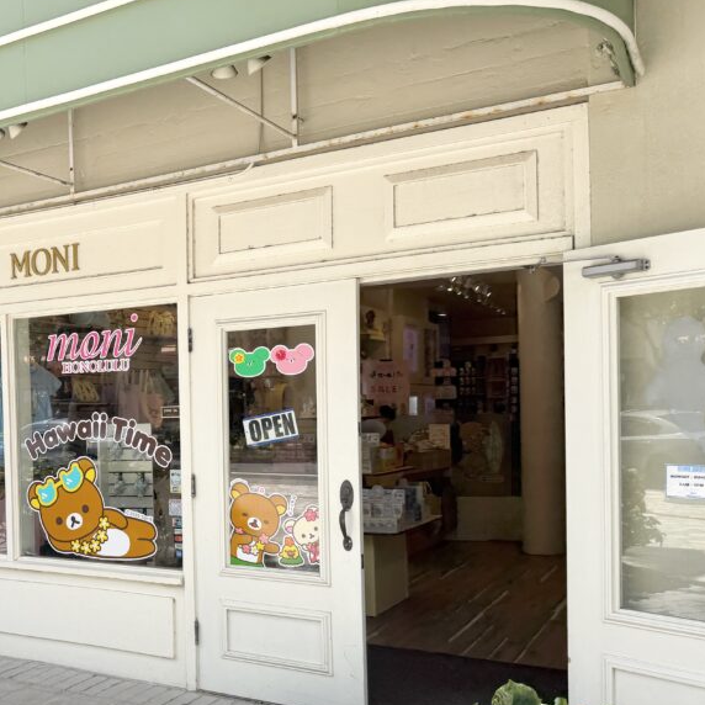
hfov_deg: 41.9
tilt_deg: -1.0
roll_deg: +1.2
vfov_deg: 43.5
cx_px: 137
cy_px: 442
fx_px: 876
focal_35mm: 38
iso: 80
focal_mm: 6.76
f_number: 1.78
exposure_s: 1/1522
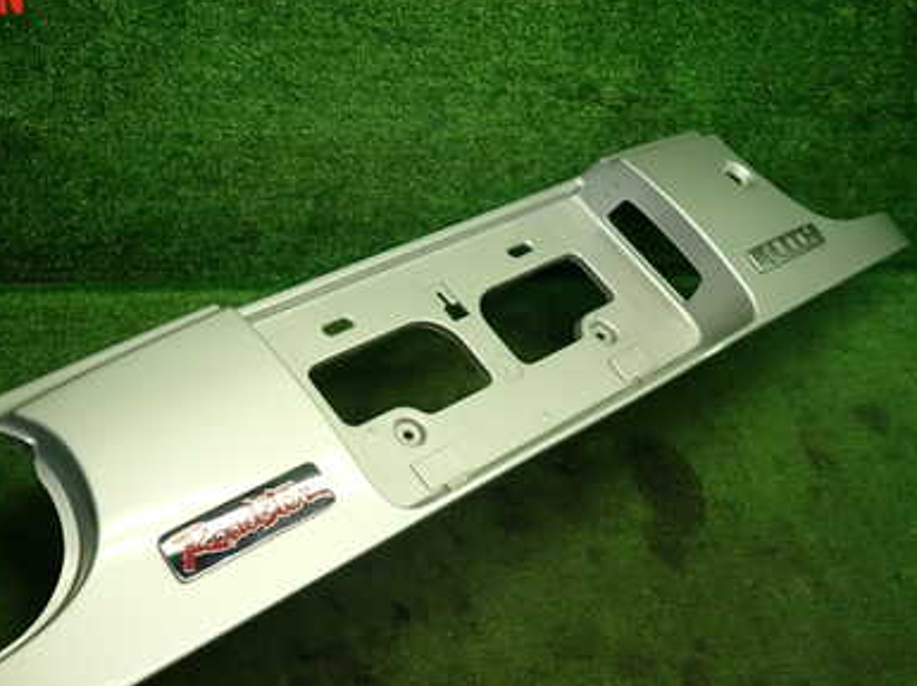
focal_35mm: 39
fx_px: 1032
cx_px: 305
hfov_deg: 47.1
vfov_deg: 36.0
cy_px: 505
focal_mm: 4.5
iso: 125
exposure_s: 1/60
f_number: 2
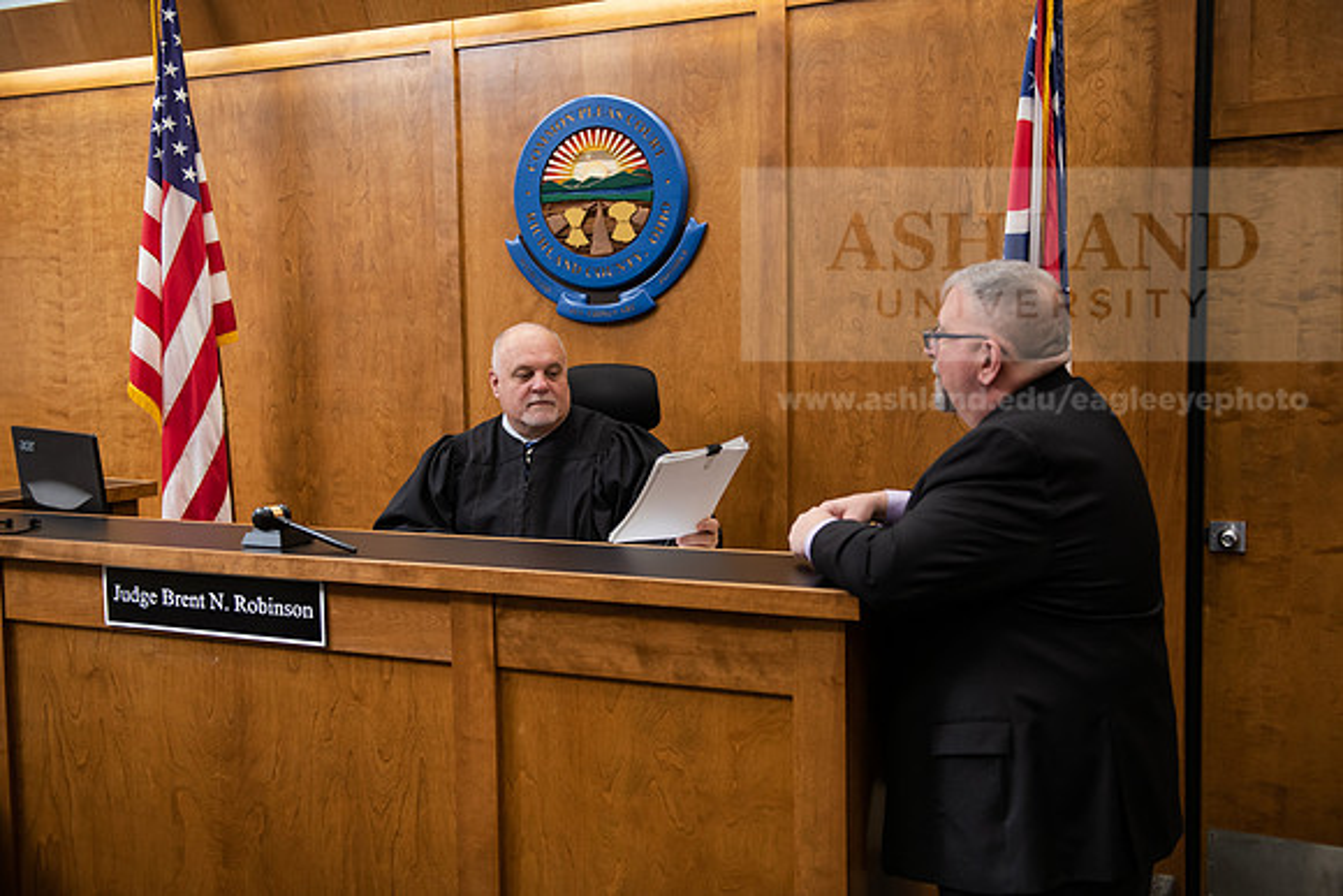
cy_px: 448
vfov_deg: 35.1
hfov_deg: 50.7
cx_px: 672
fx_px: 1418
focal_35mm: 38
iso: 1000
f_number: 3.2
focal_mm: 38
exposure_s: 1/200
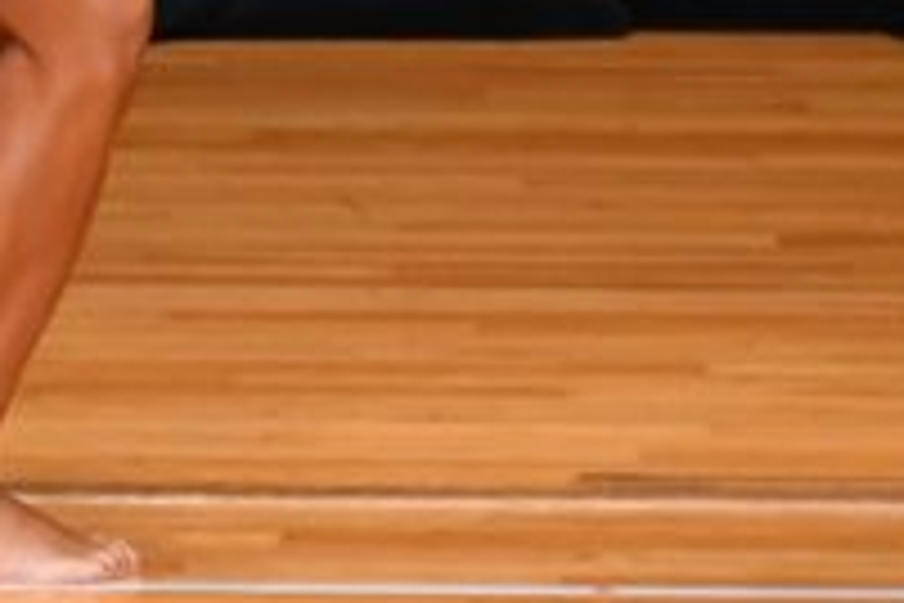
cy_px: -351
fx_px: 28976
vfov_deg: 1.2
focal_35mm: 1154
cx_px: -605
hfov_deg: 1.8
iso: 3200
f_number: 5.6
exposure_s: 1/400
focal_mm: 200
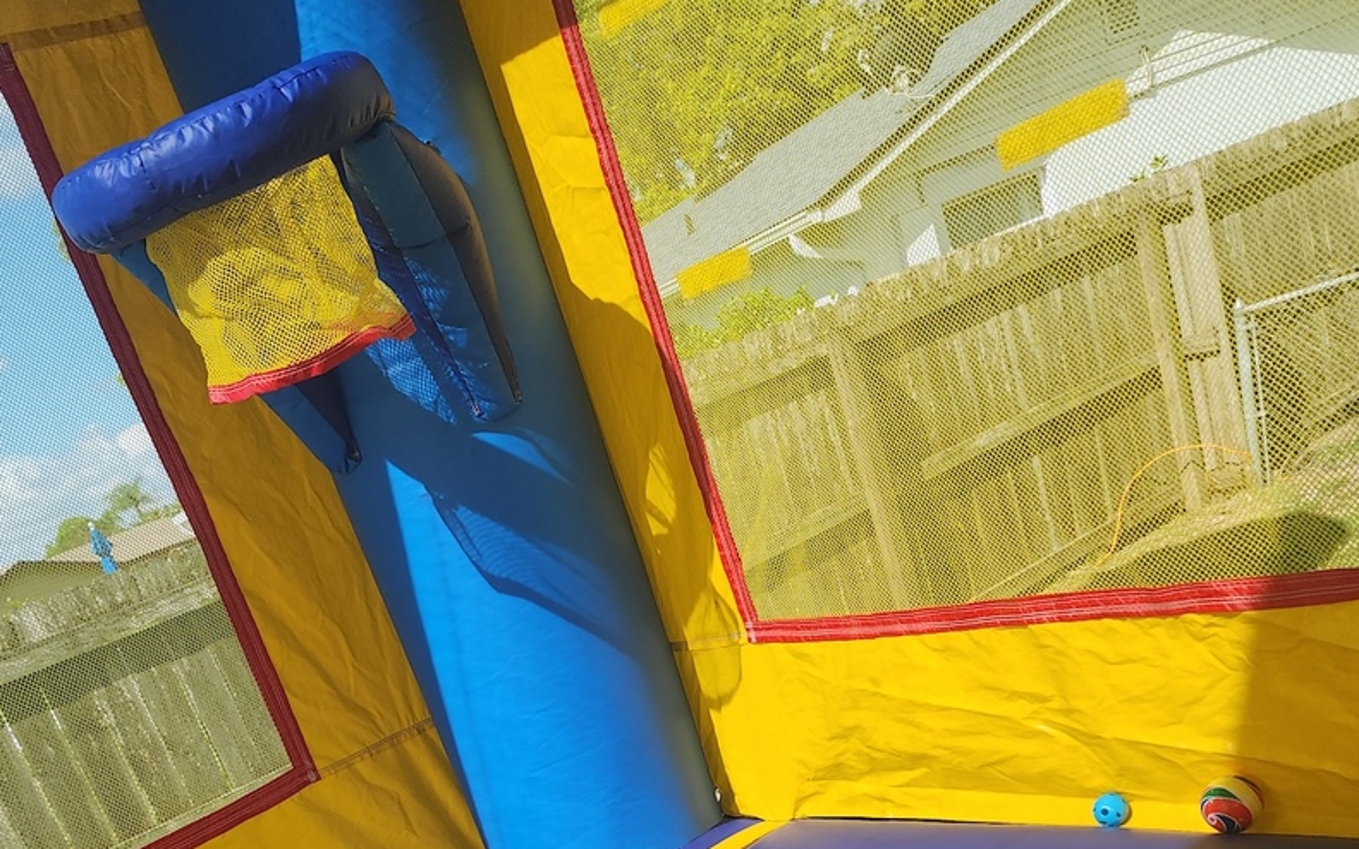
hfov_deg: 52.7
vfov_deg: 31.2
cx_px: 644
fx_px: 1370
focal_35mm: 37
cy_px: 901
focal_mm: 6.4
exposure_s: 1/525
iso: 12
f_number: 1.8
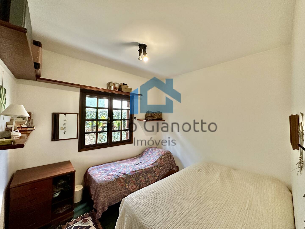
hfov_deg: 102.1
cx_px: 152
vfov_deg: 85.7
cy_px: 114
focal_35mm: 14
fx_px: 123
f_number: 2.2
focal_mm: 2.22
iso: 500
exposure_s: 1/60
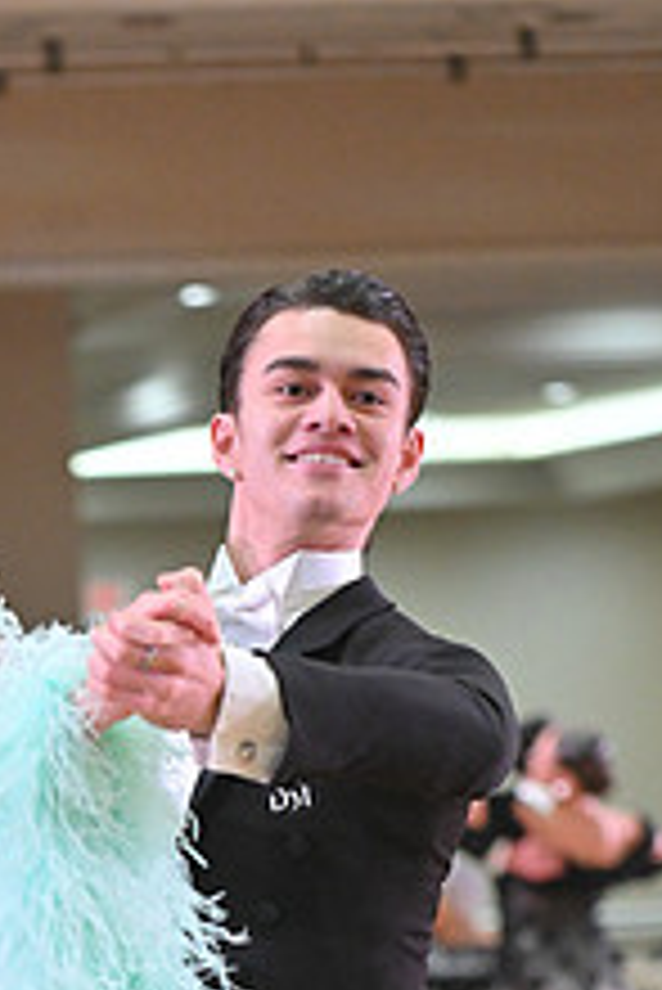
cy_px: 1300
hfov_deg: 4.7
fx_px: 7986
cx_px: -79
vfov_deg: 7.0
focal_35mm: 290
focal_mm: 110
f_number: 4
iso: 3200
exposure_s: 1/320
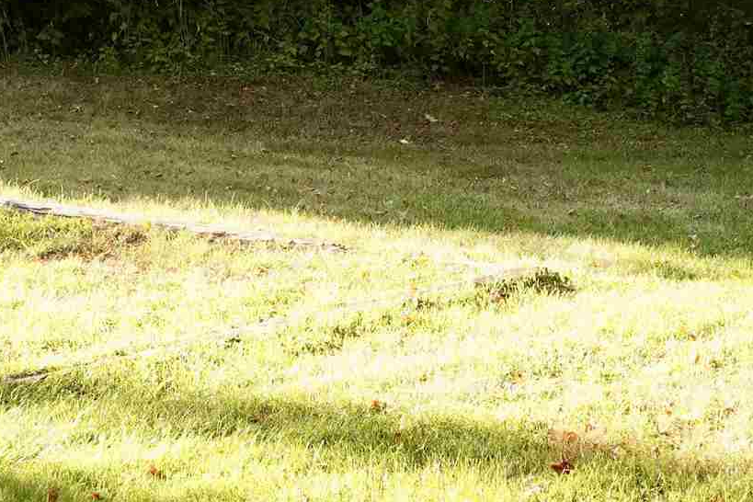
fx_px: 2196
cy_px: 32
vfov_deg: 12.9
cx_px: 430
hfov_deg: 19.4
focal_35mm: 105
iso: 1600
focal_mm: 28
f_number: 7.1
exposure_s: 1/250
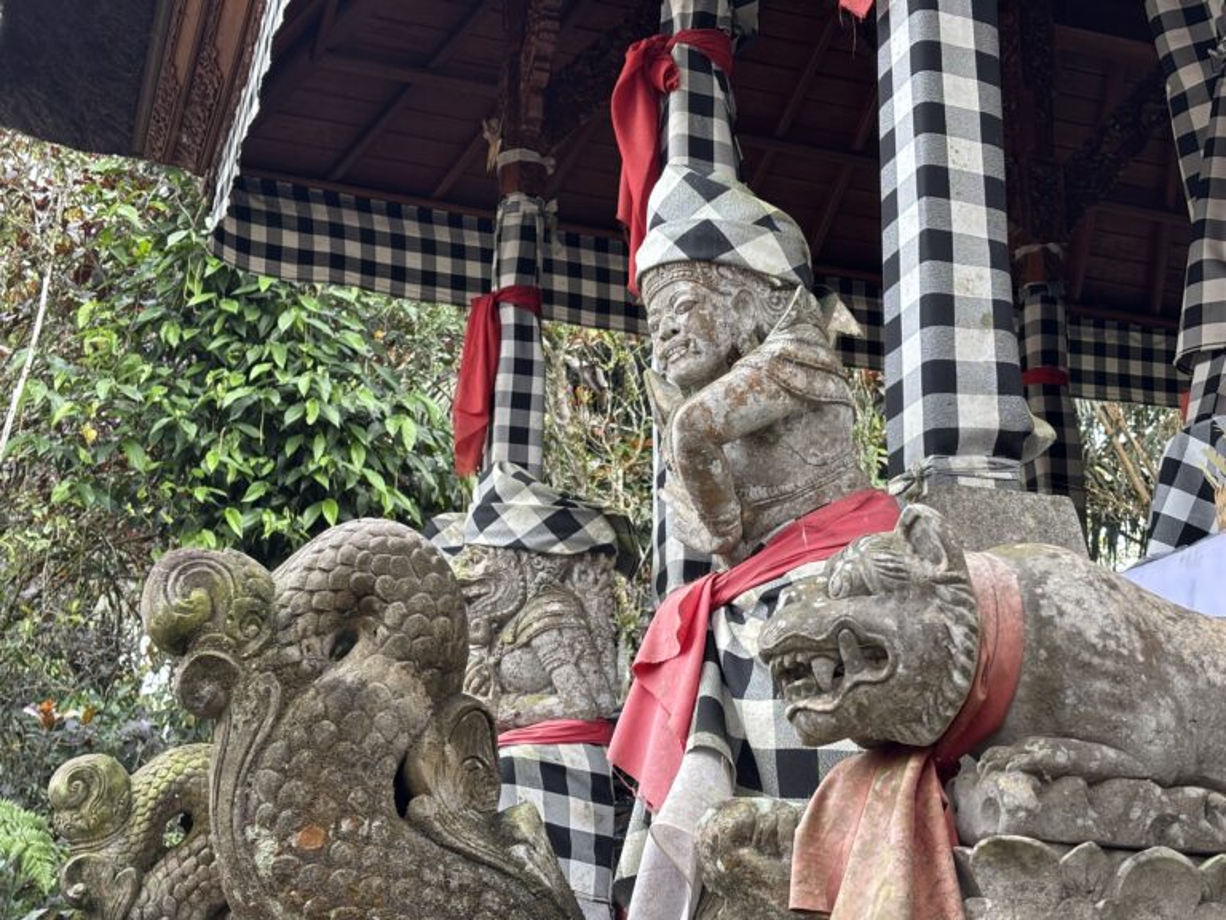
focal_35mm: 52
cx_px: 613
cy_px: 460
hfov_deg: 36.8
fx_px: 1842
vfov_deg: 28.0
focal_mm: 5.96
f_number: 1.6
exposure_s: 1/121
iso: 50
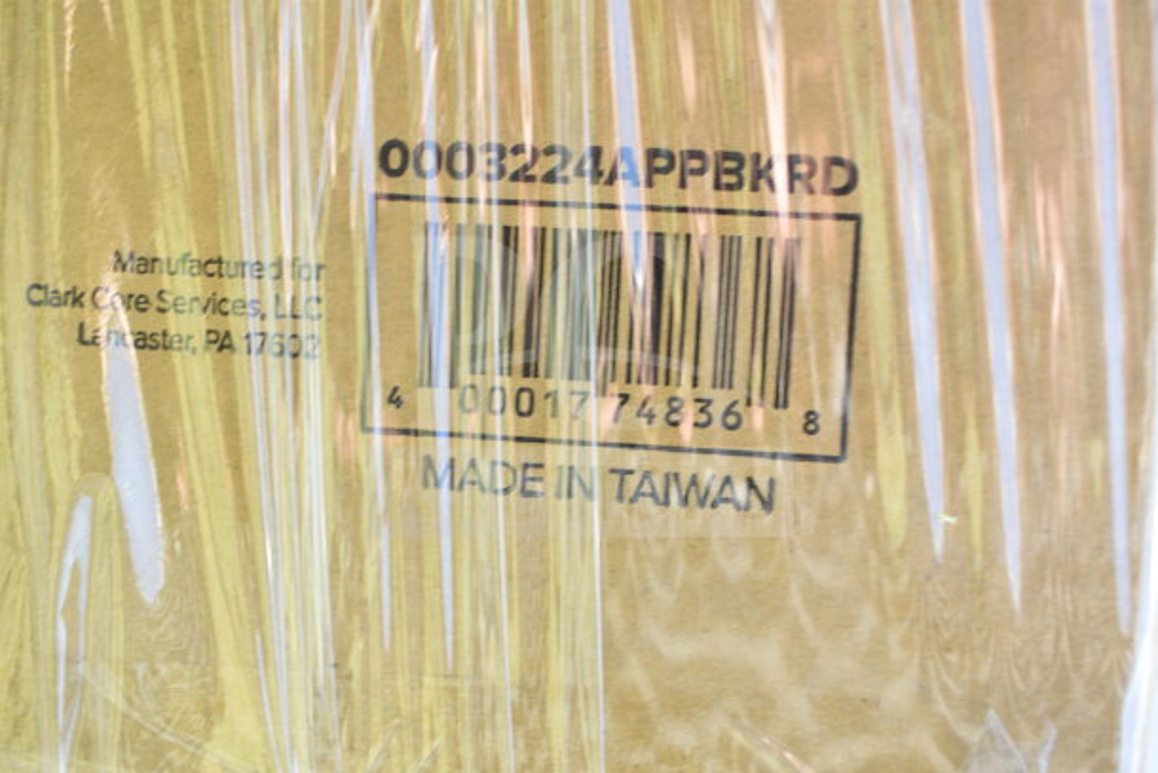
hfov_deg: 57.2
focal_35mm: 33
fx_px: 1062
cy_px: 386
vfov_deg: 40.0
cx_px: 579
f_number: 4.5
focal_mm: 22
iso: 200
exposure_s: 1/100
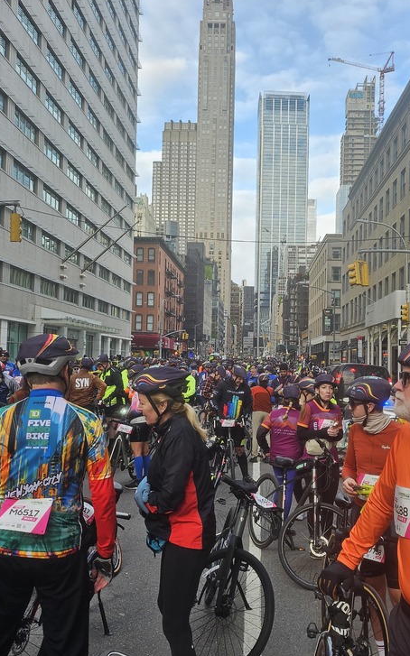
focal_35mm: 35
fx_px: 626
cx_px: 259
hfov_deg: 36.0
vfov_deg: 55.3
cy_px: 323
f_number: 1.8
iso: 50
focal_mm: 5
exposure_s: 1/441
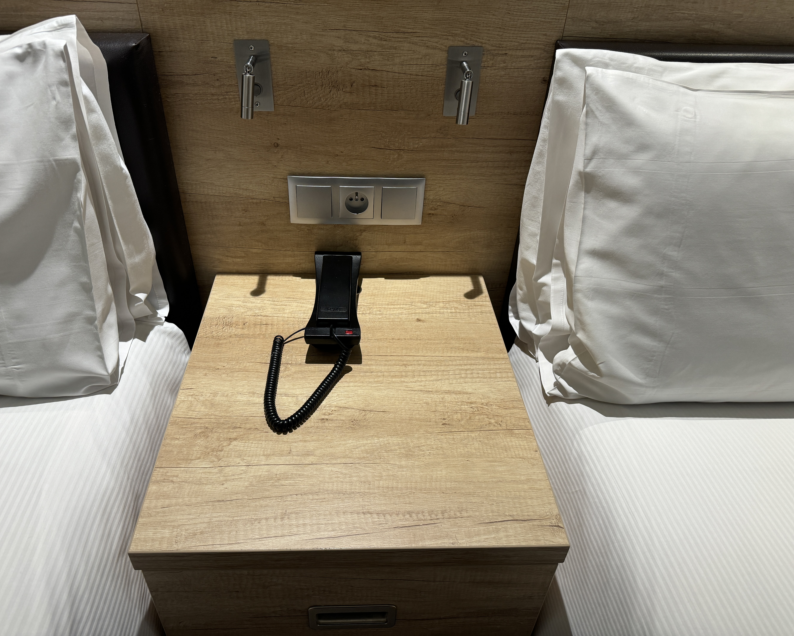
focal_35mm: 25
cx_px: 373
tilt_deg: -37.4
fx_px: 588
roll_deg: -1.6
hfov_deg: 68.0
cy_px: 318
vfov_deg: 56.8
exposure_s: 1/109
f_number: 1.78
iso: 160
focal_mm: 6.86
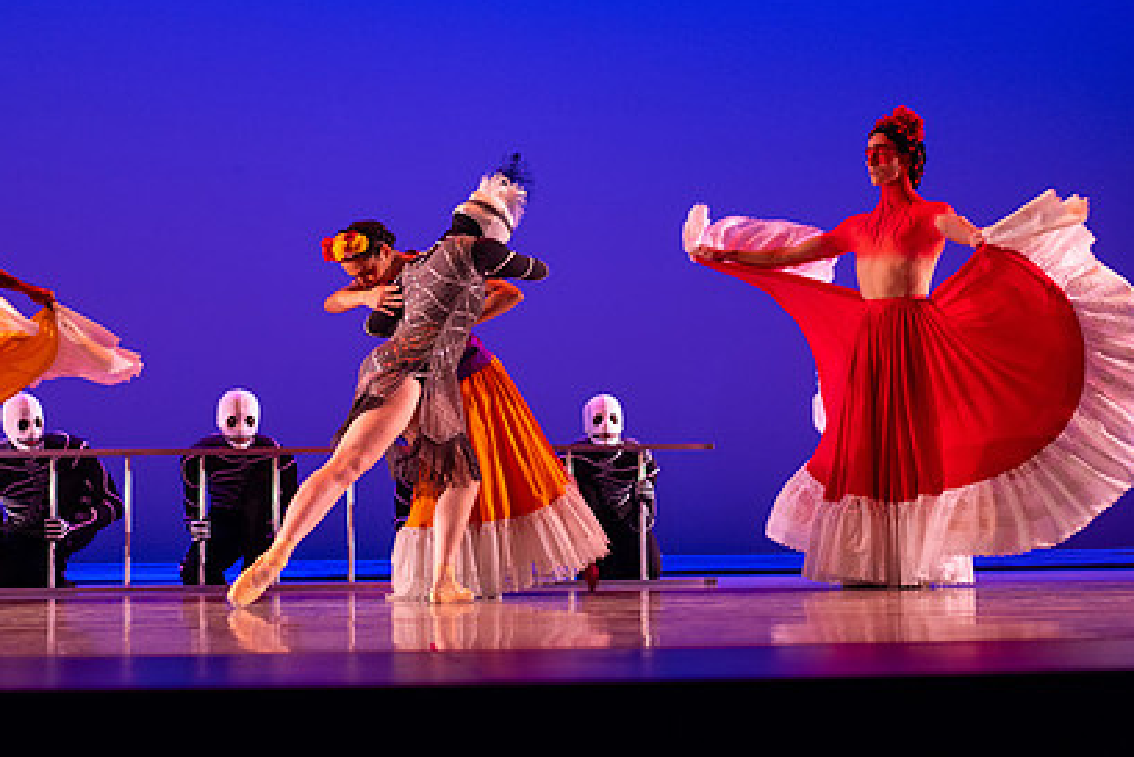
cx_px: 444
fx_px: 2458
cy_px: 232
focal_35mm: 78
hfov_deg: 25.9
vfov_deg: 17.4
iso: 1000
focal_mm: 55
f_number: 1.8
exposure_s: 1/200
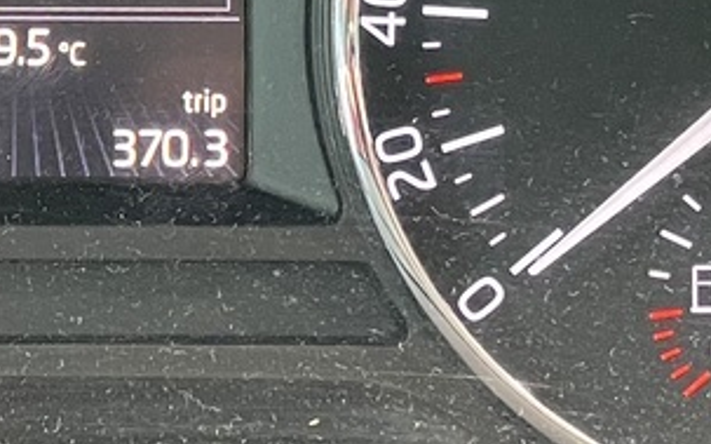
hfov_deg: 14.7
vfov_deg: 9.2
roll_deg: +1.0
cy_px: -78
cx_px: 49
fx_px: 2731
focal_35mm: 141
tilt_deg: -20.3
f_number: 1.8
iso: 200
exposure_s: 1/60
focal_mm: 3.99
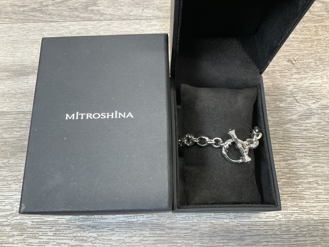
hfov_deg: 61.7
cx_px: 164
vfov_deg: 48.2
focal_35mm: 29
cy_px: 124
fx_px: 276
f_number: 1.8
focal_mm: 3
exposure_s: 1/50
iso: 64
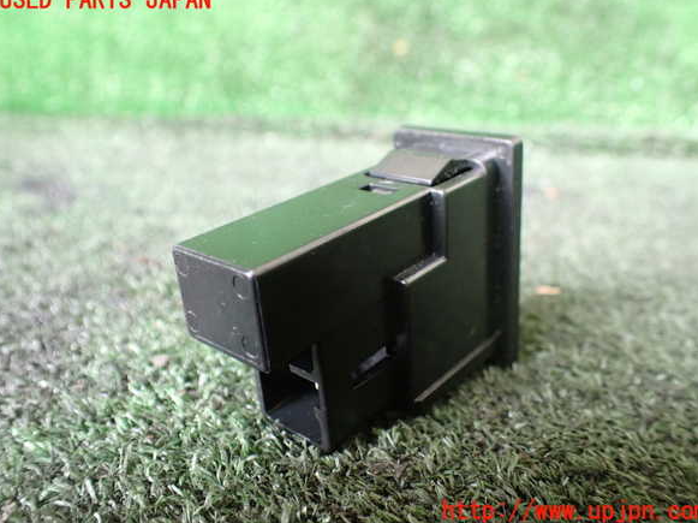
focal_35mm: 31
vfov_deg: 45.4
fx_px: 625
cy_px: 256
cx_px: 353
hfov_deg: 58.4
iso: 800
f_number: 2.3
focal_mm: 5.4
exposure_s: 1/80
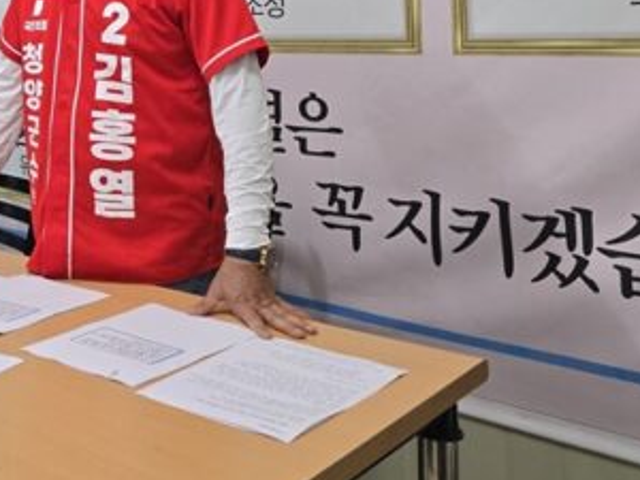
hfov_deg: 35.3
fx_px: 906
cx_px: 2
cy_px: -11
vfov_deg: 27.8
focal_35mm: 49
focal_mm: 6.3
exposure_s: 1/120
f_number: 1.7
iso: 160
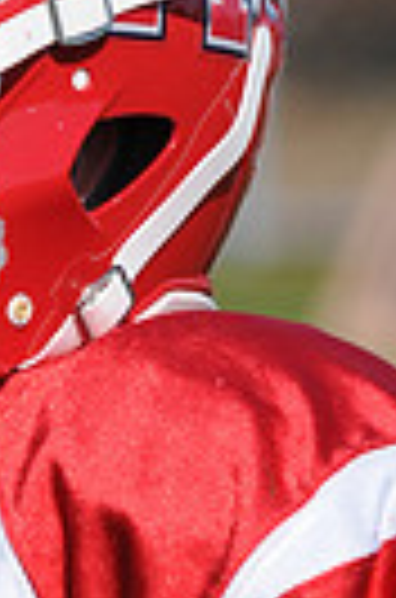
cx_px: -344
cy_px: 949
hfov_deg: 0.7
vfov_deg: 1.1
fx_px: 32557
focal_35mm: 1963
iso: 200
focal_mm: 300
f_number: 9
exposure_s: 1/500
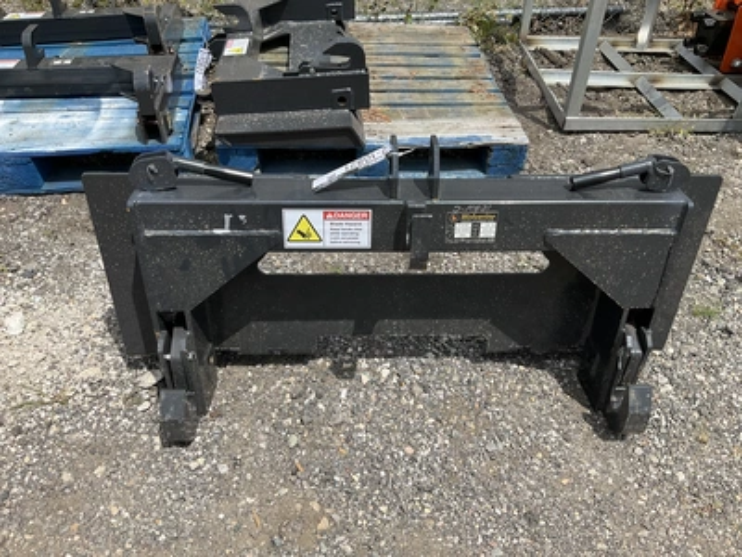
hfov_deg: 61.7
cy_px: 278
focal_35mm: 29
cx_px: 371
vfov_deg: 48.2
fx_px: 622
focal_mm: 3
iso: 25
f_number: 1.8
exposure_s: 1/1626
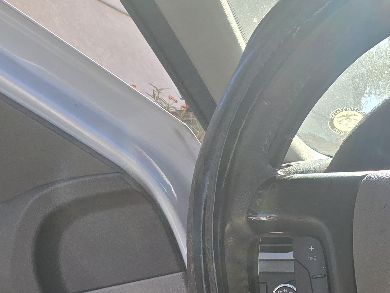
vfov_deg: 37.8
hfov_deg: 41.6
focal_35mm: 32
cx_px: 452
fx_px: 361
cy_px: 312
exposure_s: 1/479
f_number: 2.2
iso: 50
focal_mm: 2.2
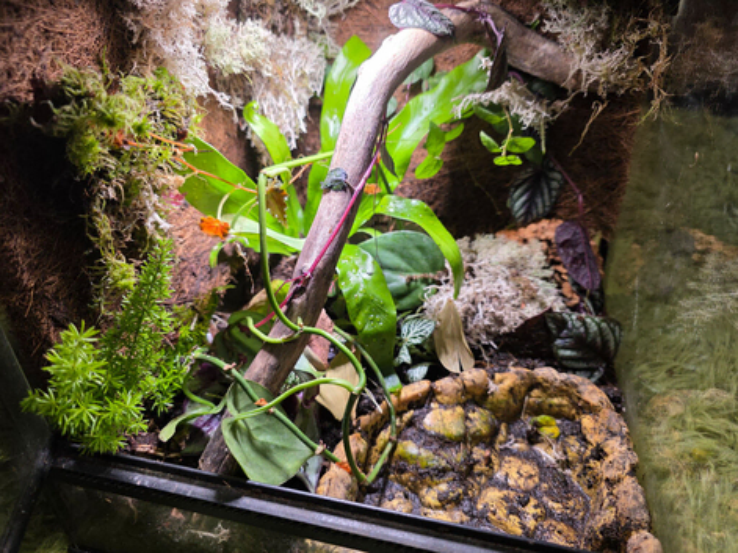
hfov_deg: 73.9
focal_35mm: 23
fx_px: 490
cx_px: 369
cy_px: 276
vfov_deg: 58.9
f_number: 1.7
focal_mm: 6.3
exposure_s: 1/100
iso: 80
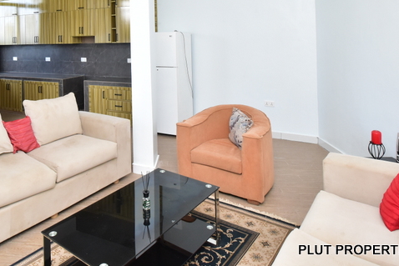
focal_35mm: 27
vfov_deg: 44.2
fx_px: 299
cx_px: 140
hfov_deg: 65.9
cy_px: 33
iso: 800
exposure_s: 1/50
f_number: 8
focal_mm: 10
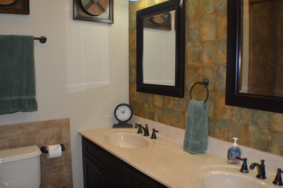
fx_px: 306
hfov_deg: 49.6
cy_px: 94
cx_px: 142
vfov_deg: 34.1
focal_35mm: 39
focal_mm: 26
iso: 500
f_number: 4.2
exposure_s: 1/60
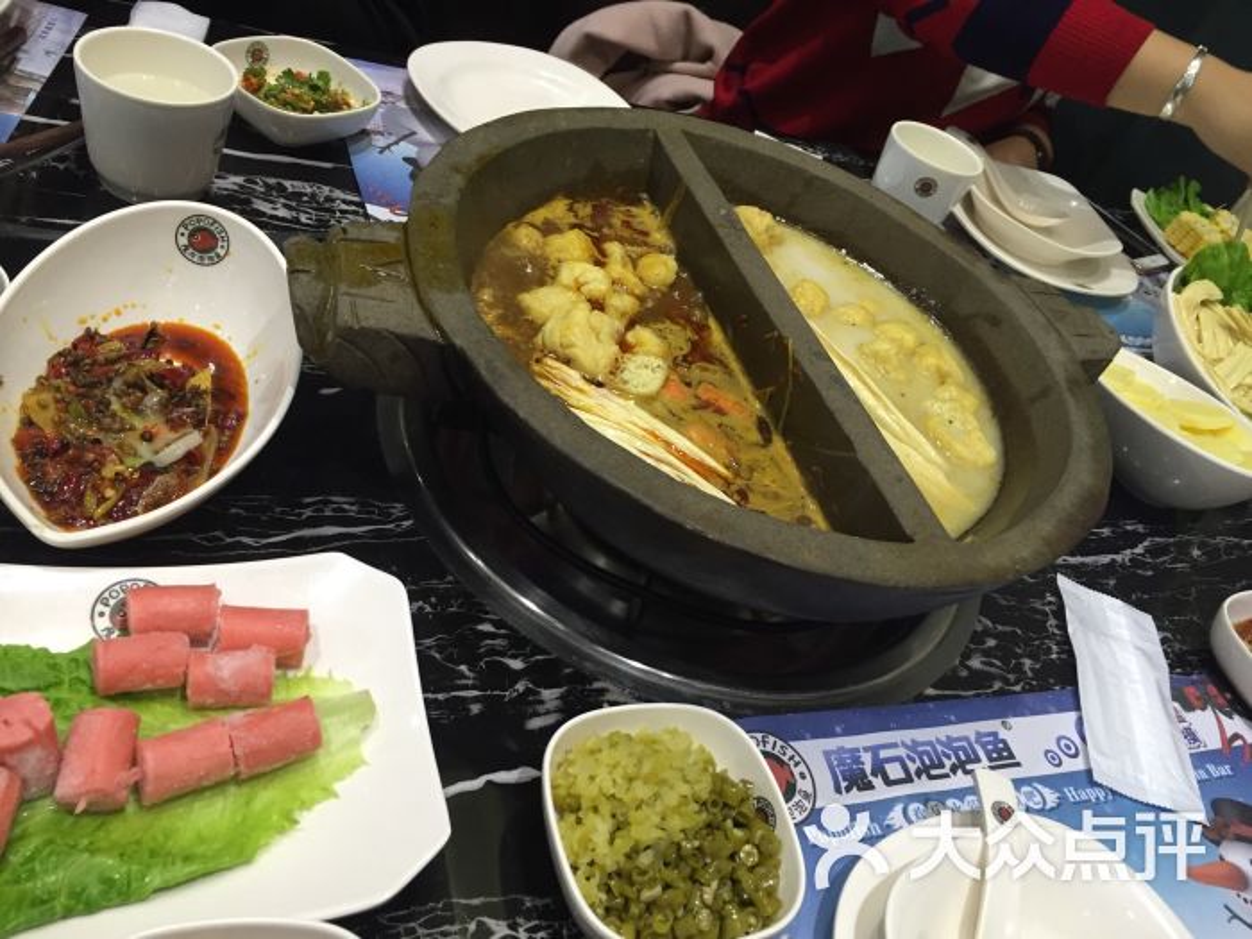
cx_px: 626
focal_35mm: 29
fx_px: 1049
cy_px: 470
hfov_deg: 61.7
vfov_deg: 48.2
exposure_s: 1/33
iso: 160
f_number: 2.2
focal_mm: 4.15
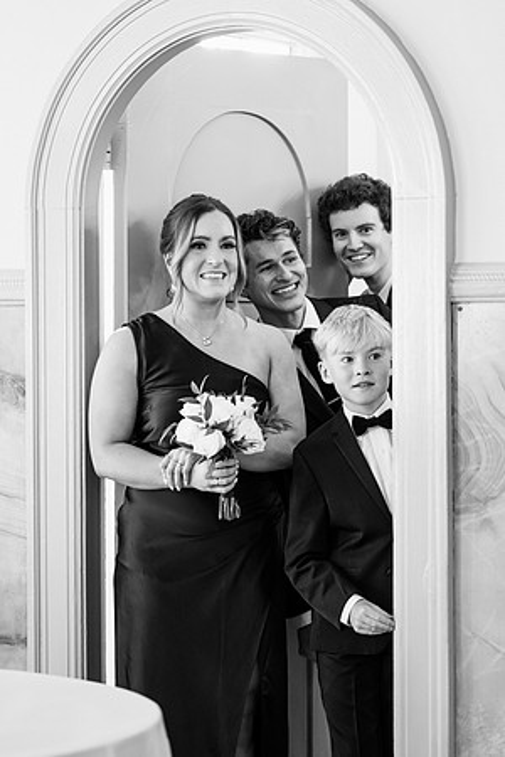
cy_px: 378
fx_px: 2672
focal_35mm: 127
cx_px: 252
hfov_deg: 10.8
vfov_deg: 16.1
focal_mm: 85
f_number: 1.8
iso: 800
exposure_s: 1/80
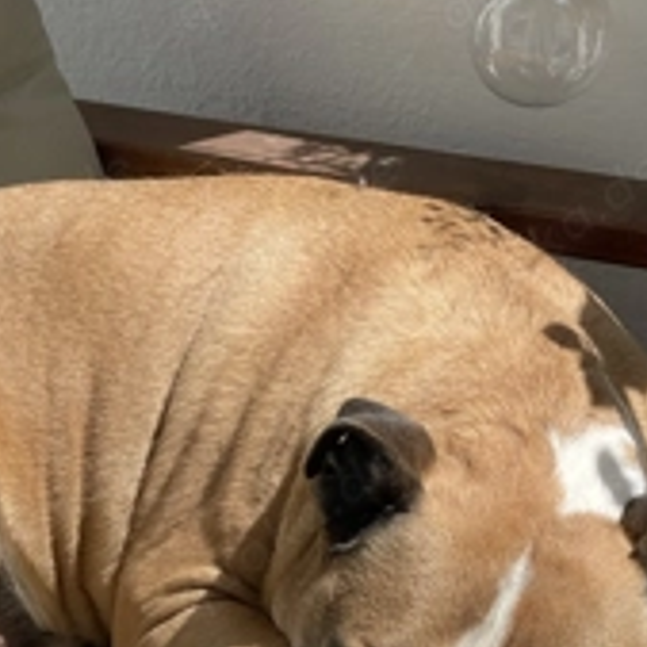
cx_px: 161
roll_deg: +5.1
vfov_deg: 12.9
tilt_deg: -29.4
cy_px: 590
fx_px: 2834
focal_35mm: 134
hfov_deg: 13.0
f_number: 2.2
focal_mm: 7.5
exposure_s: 1/1309
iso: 20
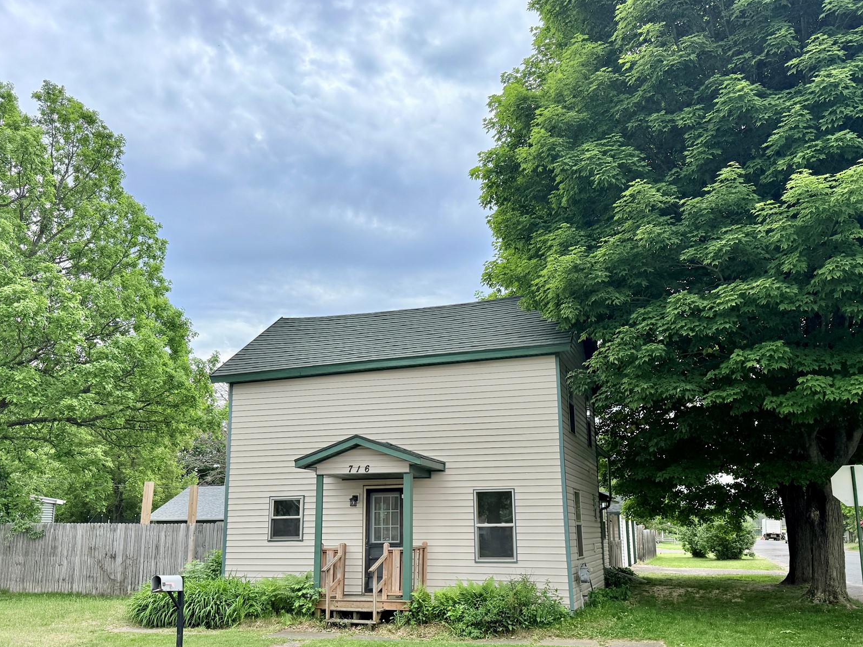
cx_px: 451
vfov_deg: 45.2
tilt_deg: +10.4
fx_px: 773
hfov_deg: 58.3
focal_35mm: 31
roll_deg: -0.2
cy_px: 380
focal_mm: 6.76
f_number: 1.78
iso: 100
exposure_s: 1/4405
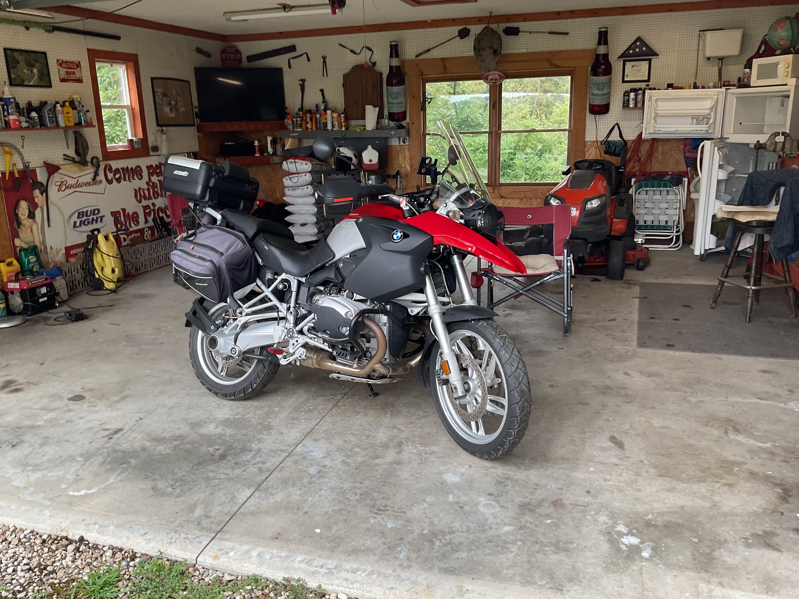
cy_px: 300
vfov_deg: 48.2
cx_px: 400
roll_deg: +3.3
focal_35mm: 29
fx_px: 669
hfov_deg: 61.7
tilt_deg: -12.7
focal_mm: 3
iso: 20
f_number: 1.8
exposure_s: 1/120
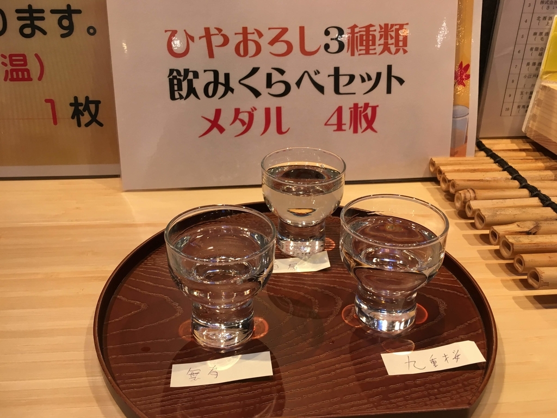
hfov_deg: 61.7
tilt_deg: -28.1
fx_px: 467
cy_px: 209
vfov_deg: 48.2
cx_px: 278
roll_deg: -1.2
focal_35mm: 29
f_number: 2.2
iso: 50
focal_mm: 4.15
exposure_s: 1/30
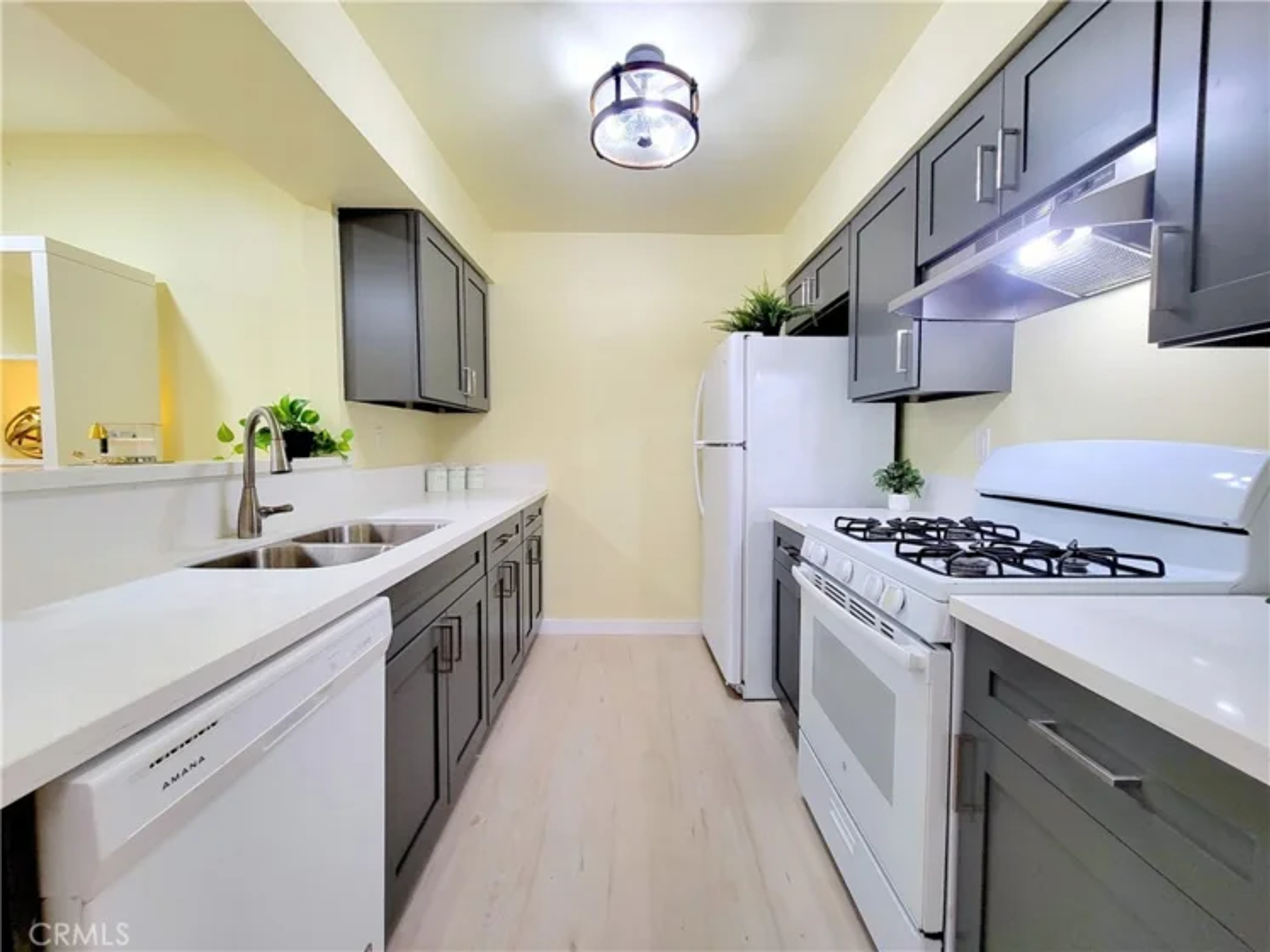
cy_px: 476
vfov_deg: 89.9
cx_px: 635
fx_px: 477
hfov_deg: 106.2
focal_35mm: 13
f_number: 2.2
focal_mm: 2.2
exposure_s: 1/60
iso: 250
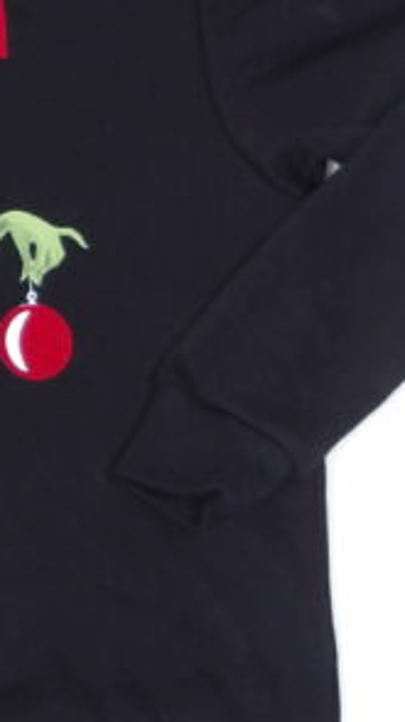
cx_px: -71
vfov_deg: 26.5
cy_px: 275
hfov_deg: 14.6
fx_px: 1530
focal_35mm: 80
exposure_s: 1/32
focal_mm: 4.9
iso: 100
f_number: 3
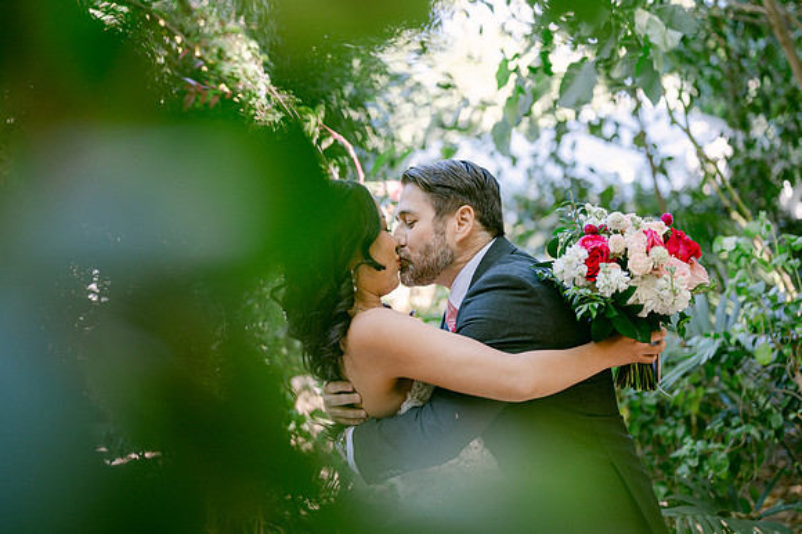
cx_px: 401
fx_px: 1113
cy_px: 267
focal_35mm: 50
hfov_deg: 39.6
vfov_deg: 27.0
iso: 160
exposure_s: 1/125
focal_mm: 50
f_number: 1.8
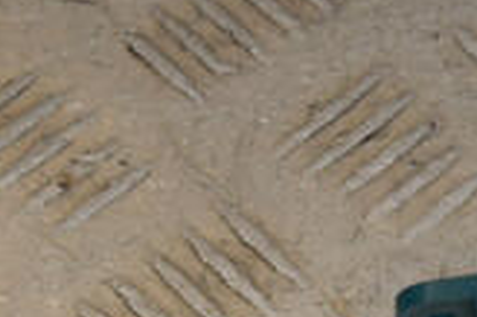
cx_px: 753
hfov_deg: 7.4
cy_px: 378
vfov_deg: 5.0
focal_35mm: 275
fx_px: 3640
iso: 800
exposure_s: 1/200
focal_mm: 50
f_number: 10
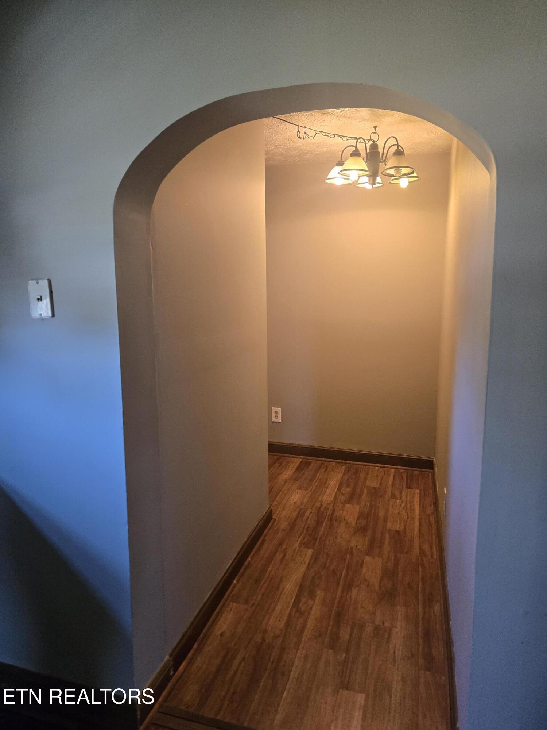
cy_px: 365
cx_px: 274
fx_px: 485
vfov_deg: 73.9
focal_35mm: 23
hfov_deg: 58.9
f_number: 1.8
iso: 640
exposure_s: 1/120
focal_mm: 5.4
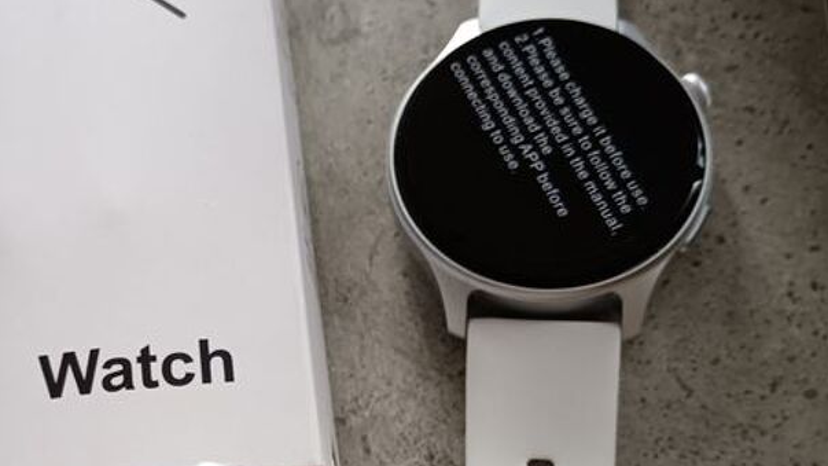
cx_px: 246
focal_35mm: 65
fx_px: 1427
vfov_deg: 18.3
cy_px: 383
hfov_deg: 32.0
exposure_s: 1/100
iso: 668
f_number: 1.9
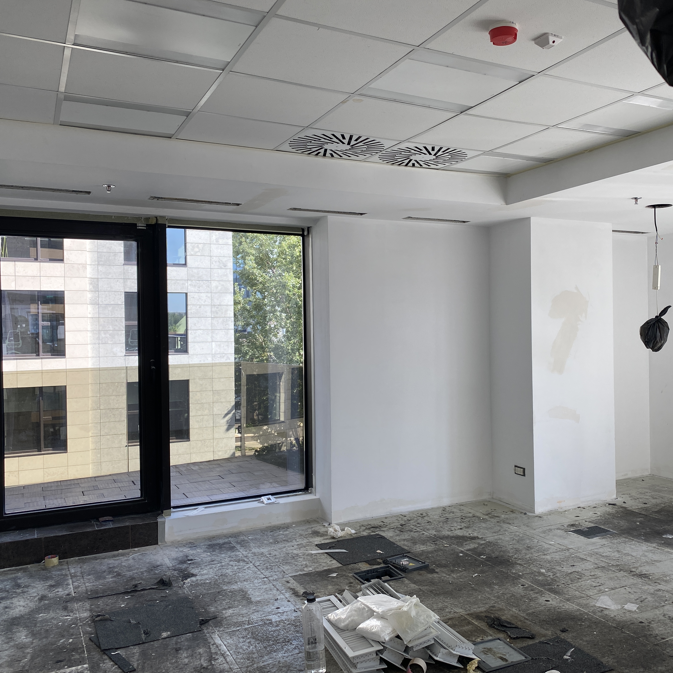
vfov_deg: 52.5
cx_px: 403
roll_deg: +0.5
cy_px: 340
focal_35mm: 31
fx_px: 682
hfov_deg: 52.2
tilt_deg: -0.6
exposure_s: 1/156
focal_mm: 4.25
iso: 32
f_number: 1.8
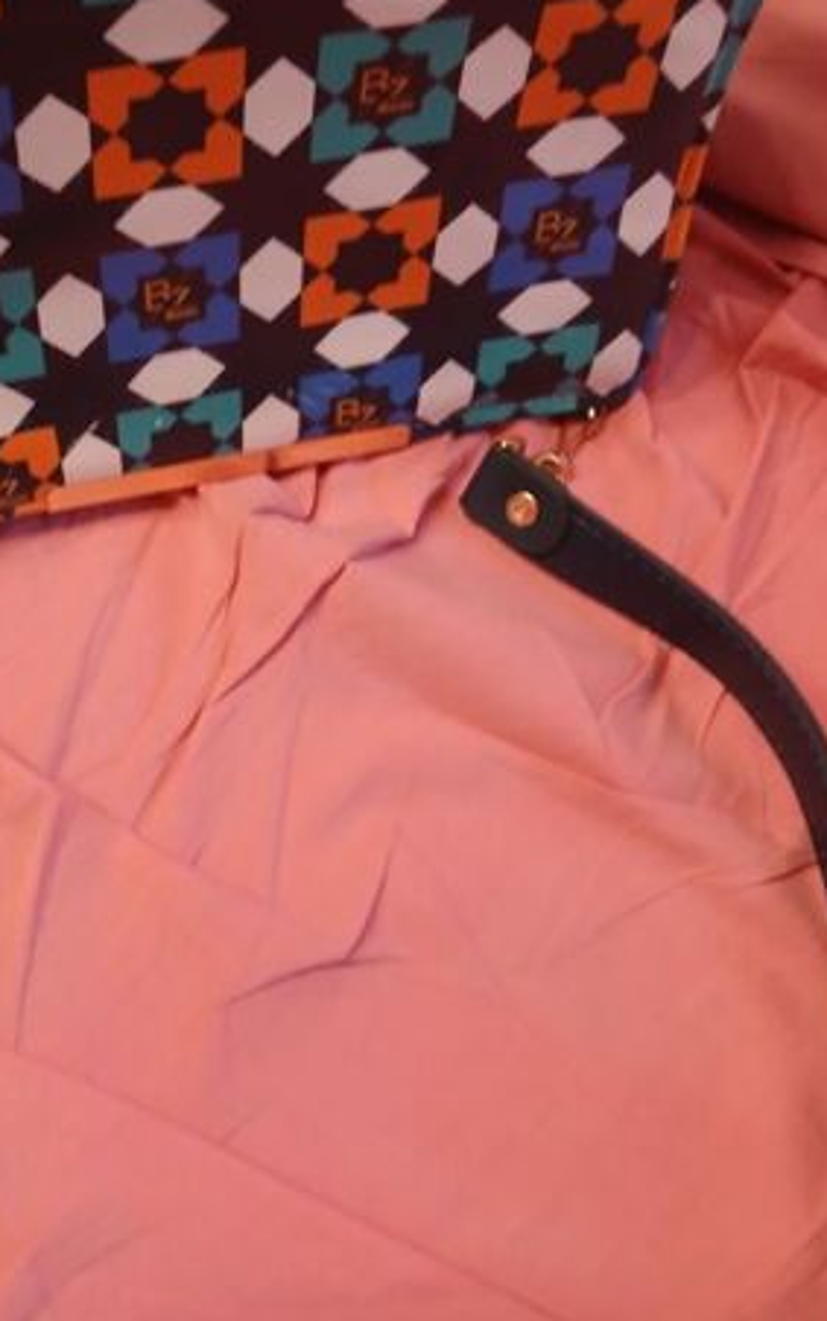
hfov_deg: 31.9
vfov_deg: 50.1
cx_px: 155
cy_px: 538
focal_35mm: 39
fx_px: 1405
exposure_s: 1/25
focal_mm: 3.98
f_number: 1.8
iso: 400
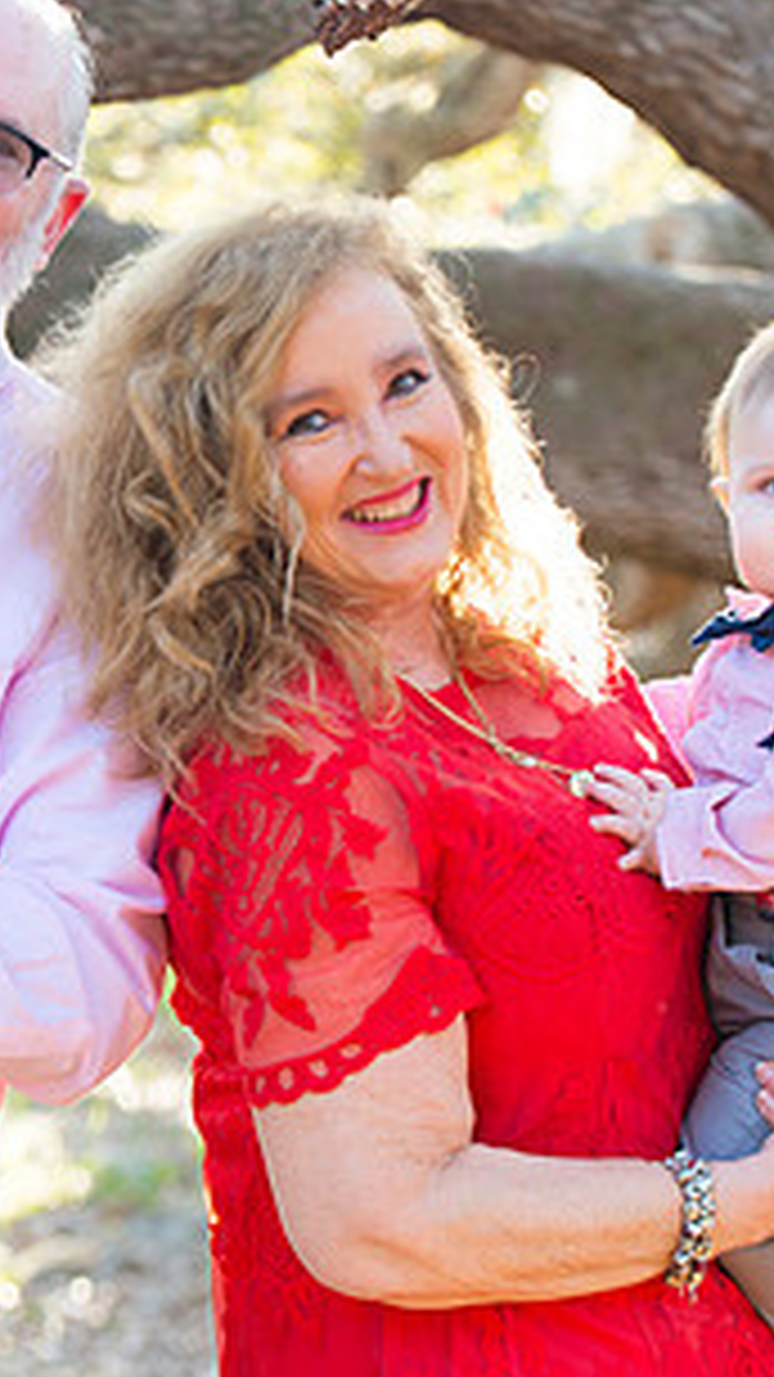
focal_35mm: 139
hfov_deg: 8.7
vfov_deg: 15.5
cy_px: 673
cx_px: 94
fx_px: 5074
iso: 200
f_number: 3.5
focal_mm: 70
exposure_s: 1/125
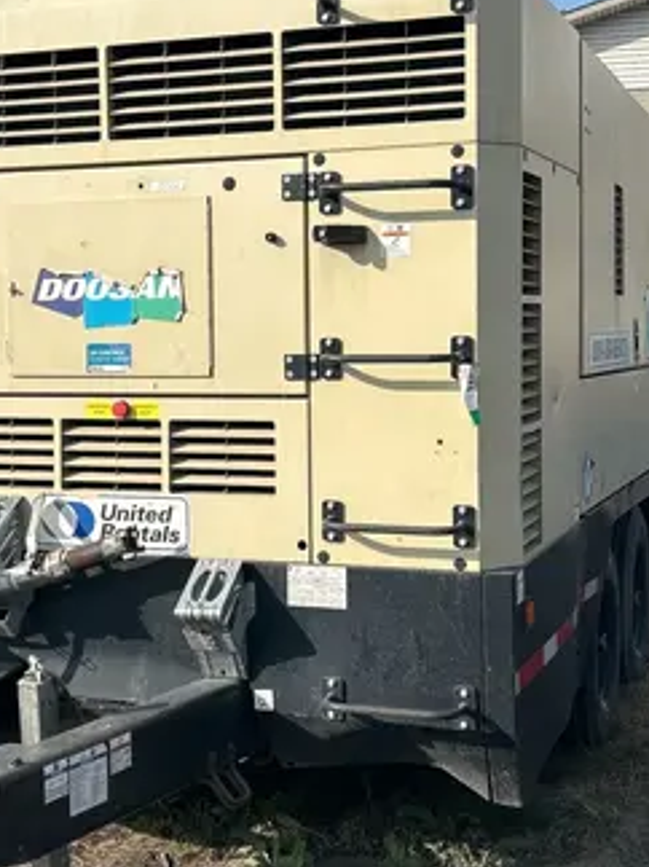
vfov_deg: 32.7
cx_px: 284
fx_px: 1476
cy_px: 382
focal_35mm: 59
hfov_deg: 24.8
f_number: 1.5
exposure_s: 1/3704
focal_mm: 5.7
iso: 50
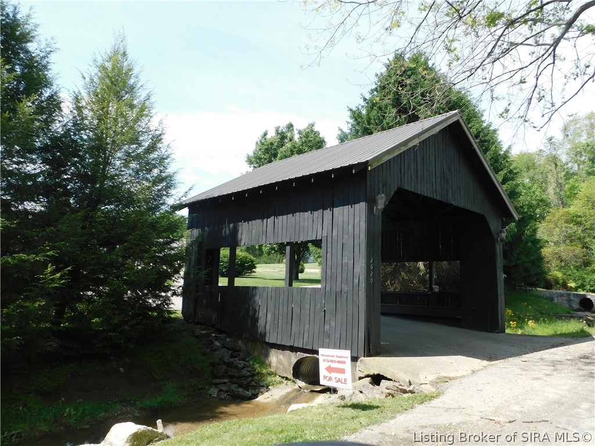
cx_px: 298
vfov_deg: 54.9
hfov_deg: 69.4
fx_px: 430
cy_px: 223
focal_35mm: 25
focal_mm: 4.5
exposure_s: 1/640
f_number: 3.1
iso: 125
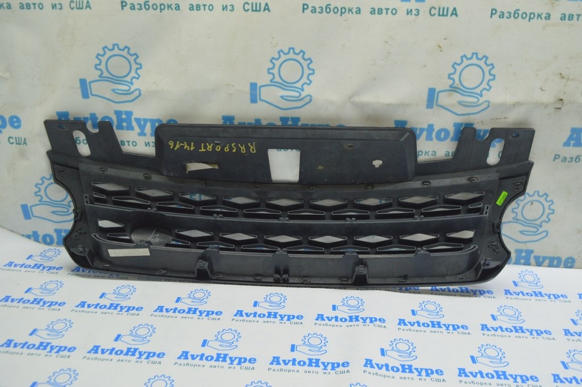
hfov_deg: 59.5
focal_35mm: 32
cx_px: 291
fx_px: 509
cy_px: 194
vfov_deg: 41.6
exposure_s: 1/20
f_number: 5.6
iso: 400
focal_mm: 21
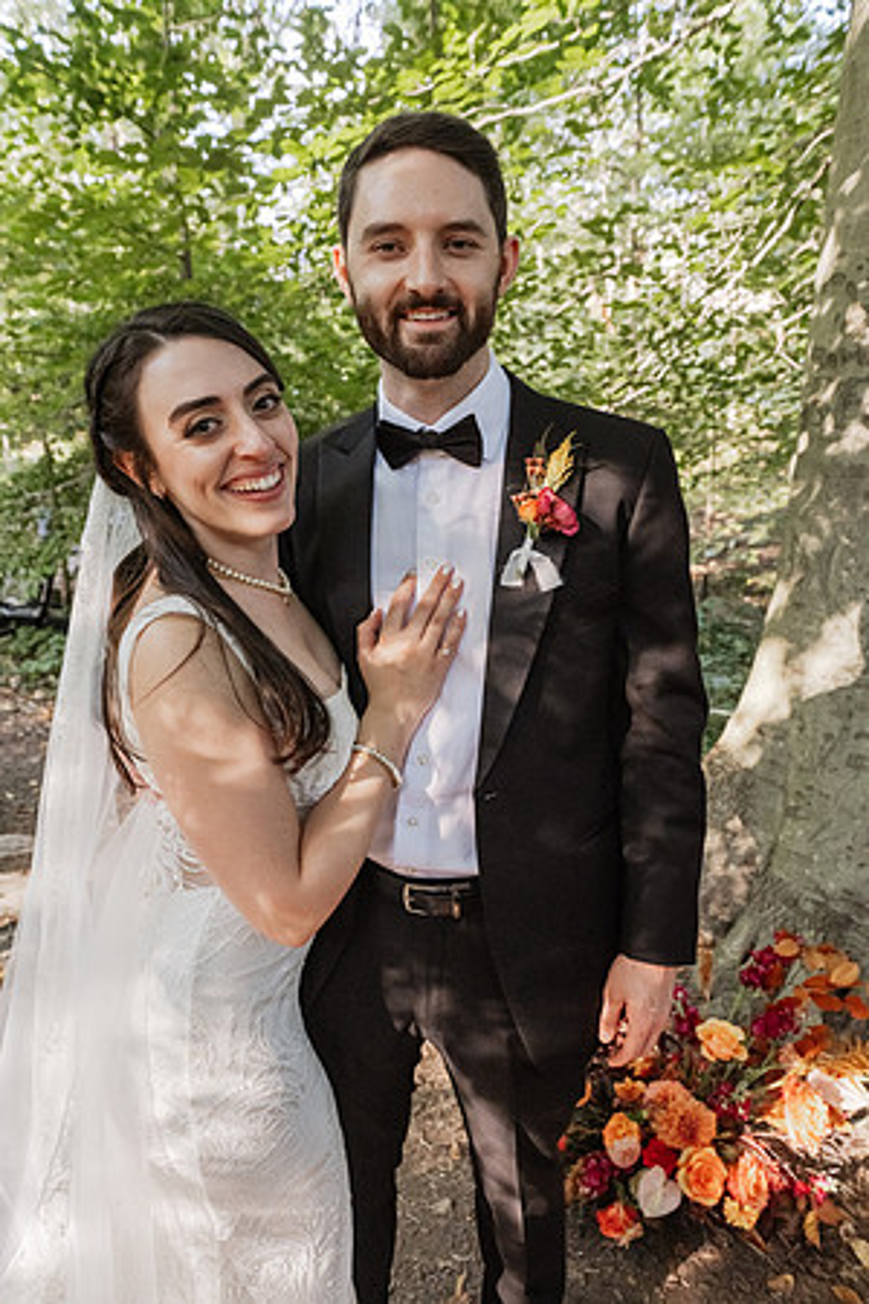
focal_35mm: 26
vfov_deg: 69.4
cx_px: 434
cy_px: 652
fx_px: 941
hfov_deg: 49.6
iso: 1600
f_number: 4.5
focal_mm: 26
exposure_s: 1/320
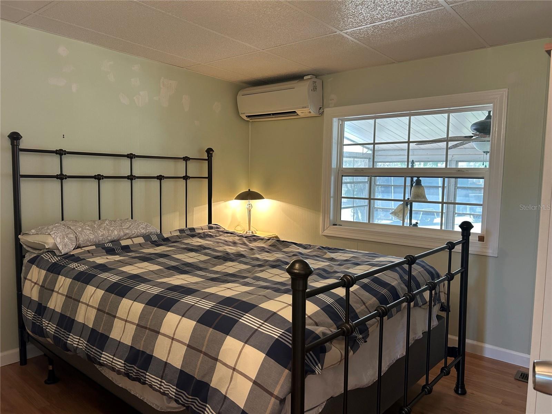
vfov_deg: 53.1
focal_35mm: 26
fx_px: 415
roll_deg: -0.3
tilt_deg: -5.4
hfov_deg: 67.3
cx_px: 276
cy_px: 207
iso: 160
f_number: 1.5
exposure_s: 1/60
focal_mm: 5.7
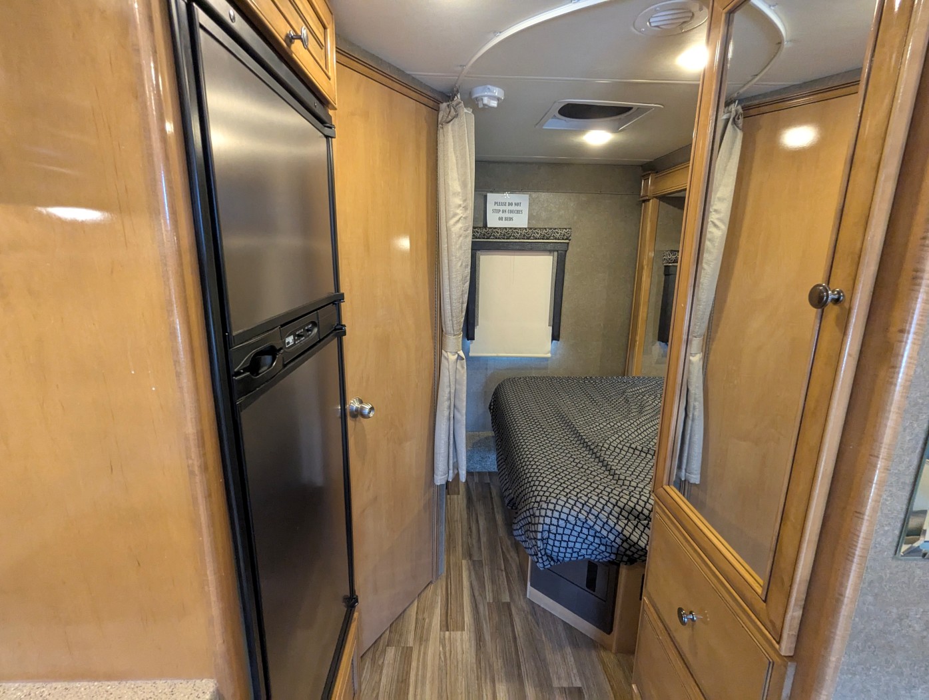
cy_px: 350
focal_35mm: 16
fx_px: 430
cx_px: 464
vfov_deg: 78.2
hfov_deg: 94.4
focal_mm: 2.35
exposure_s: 1/39
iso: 576
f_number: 2.2
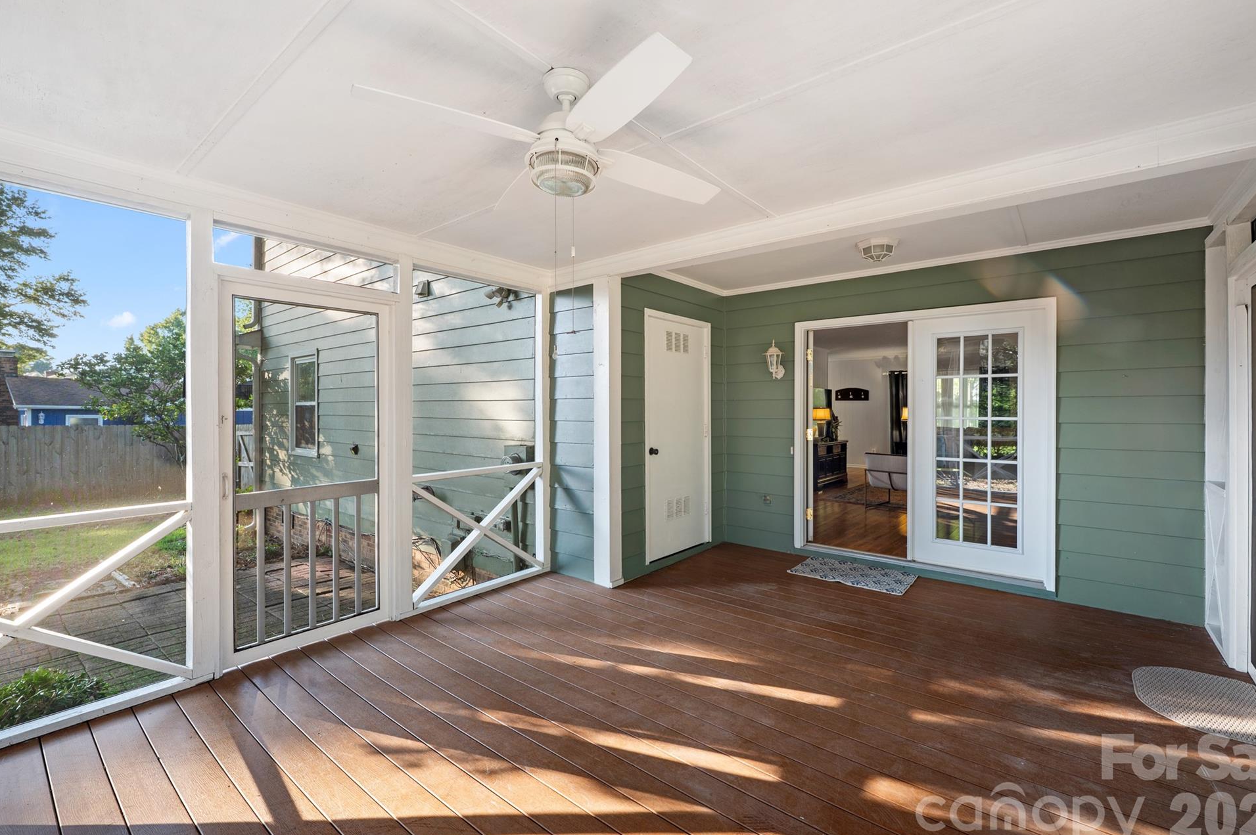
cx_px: 638
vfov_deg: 77.2
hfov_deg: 100.4
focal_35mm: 15
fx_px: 523
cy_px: 416
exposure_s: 1/3
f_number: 8
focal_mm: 14
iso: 200
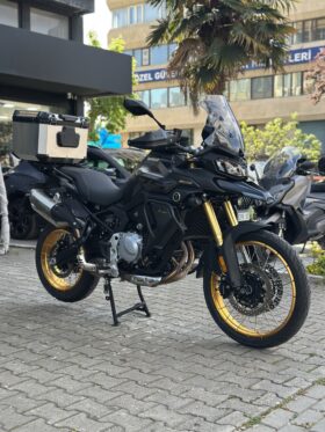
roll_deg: -0.5
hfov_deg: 30.3
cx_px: 162
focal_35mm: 48
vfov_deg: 39.6
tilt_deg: -2.7
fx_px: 601
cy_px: 216
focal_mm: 6.86
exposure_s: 1/574
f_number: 1.78
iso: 80
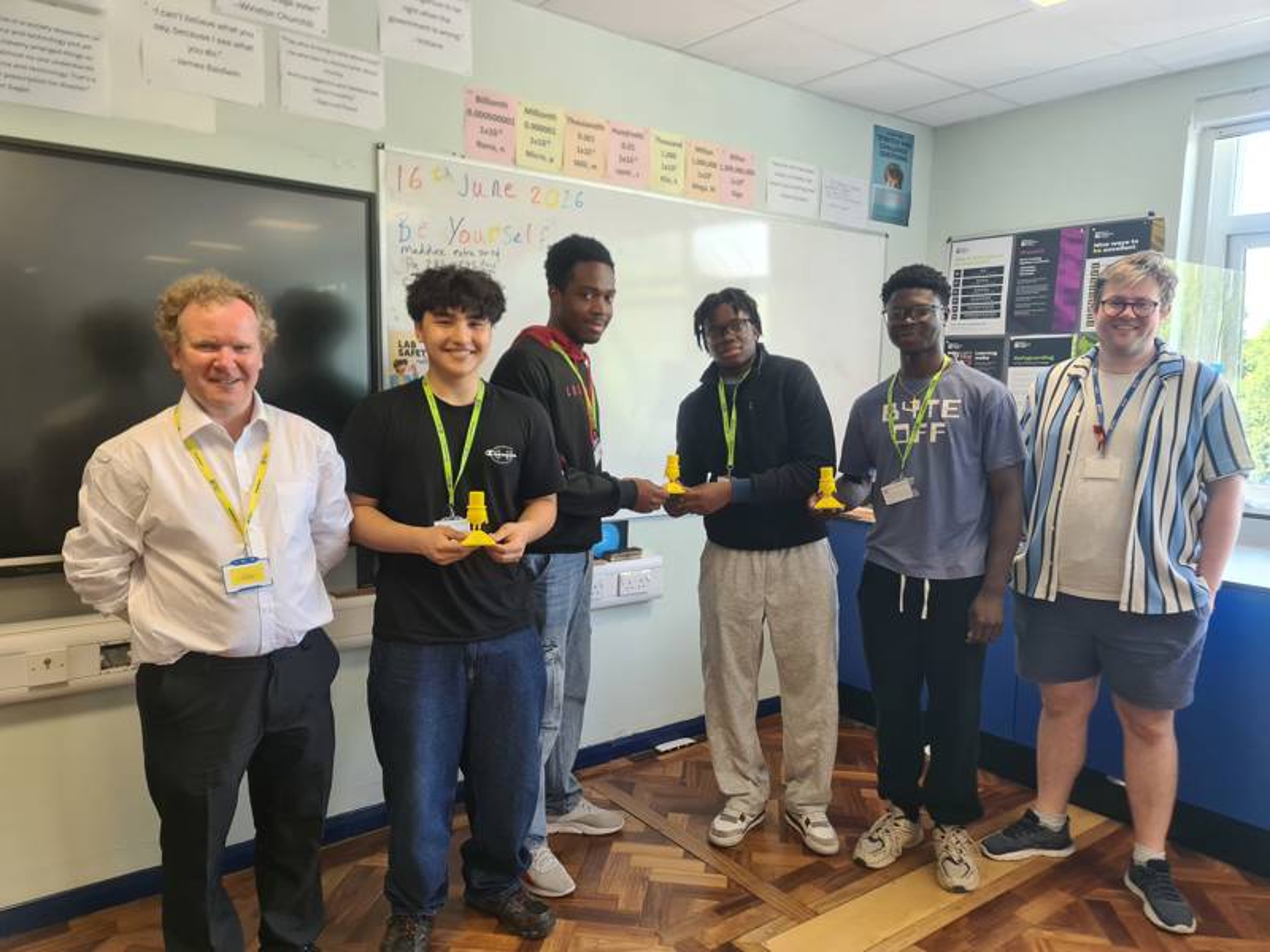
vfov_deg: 54.9
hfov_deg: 69.4
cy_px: 476
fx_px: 917
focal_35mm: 25
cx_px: 635
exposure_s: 1/100
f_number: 1.8
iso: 125
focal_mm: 7
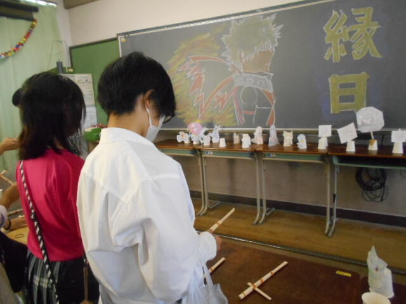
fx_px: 305
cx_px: 203
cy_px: 152
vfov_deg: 53.1
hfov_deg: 67.3
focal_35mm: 26
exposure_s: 1/100
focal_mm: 4.6
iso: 800
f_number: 3.2
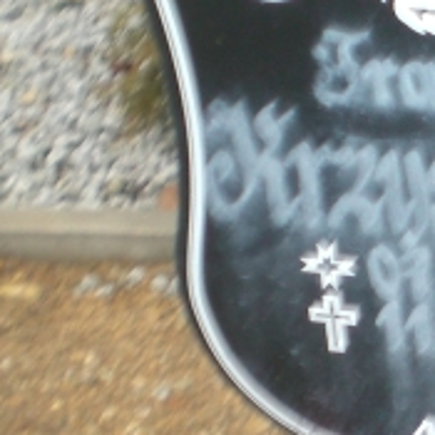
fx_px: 1749
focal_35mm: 123
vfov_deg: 14.2
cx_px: 624
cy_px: 256
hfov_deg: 13.5
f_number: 3.1
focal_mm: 6.3
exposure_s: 1/100
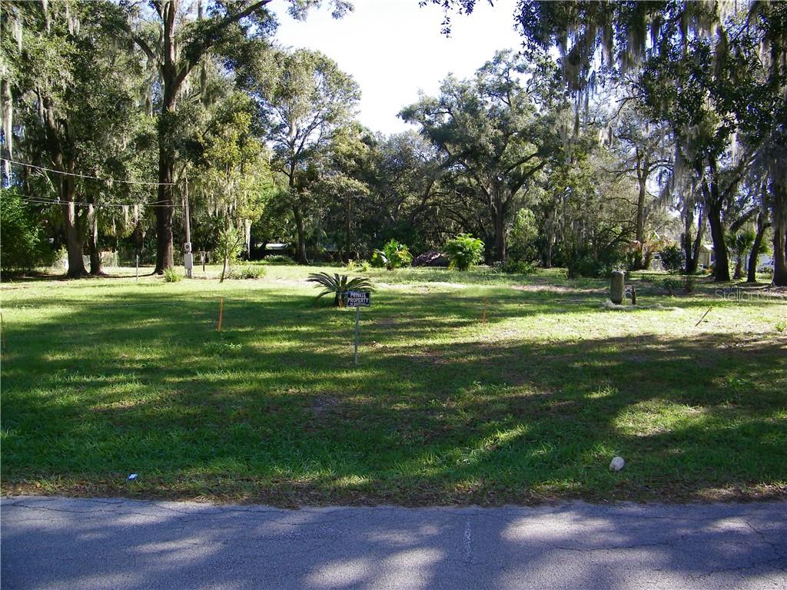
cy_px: 295
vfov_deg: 49.7
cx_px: 394
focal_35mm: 28
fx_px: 637
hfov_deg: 63.4
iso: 80
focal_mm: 5
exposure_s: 1/200
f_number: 3.5
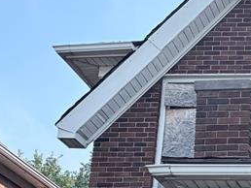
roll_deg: +0.4
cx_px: 429
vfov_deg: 13.6
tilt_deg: +14.4
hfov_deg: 16.5
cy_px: 281
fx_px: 748
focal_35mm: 103
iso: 64
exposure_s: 1/1848
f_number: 1.6
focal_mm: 5.96
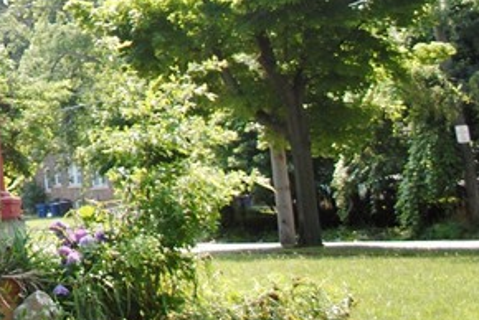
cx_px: -331
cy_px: -144
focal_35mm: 112
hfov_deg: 16.0
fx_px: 1492
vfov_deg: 11.8
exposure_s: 1/200
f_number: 5
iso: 100
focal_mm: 20
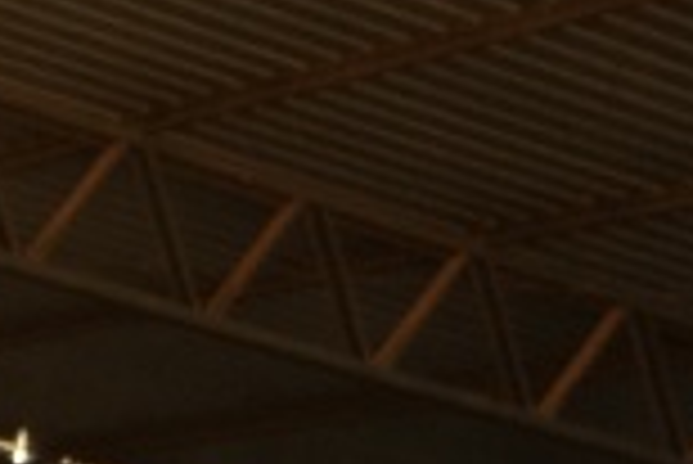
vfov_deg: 6.3
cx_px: -428
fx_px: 3988
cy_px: 1230
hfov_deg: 9.6
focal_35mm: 207
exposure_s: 1/60
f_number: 2.2
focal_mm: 4.12
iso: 40
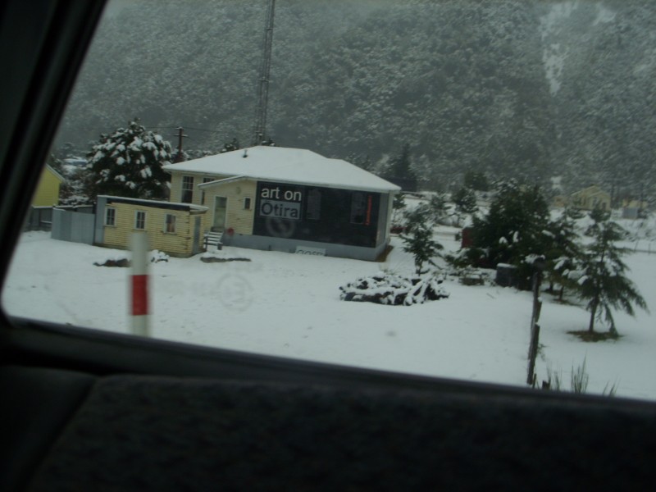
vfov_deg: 37.7
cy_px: 246
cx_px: 328
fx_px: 720
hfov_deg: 49.0
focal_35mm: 38
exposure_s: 1/284
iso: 50
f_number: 5.7
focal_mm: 7.8
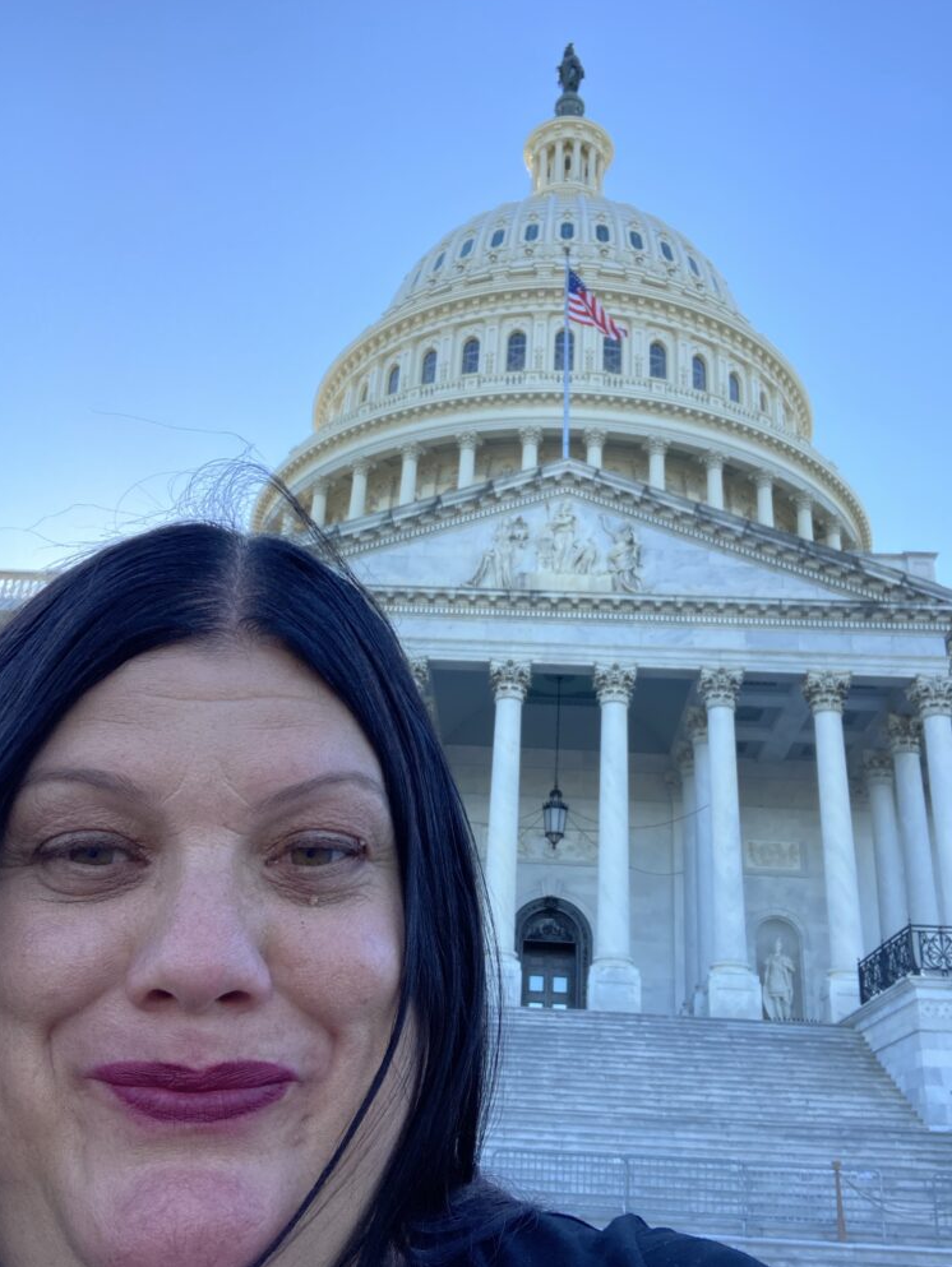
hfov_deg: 43.0
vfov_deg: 55.3
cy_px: 619
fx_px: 1209
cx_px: 483
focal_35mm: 33
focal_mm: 2.87
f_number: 2.2
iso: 20
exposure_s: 1/387
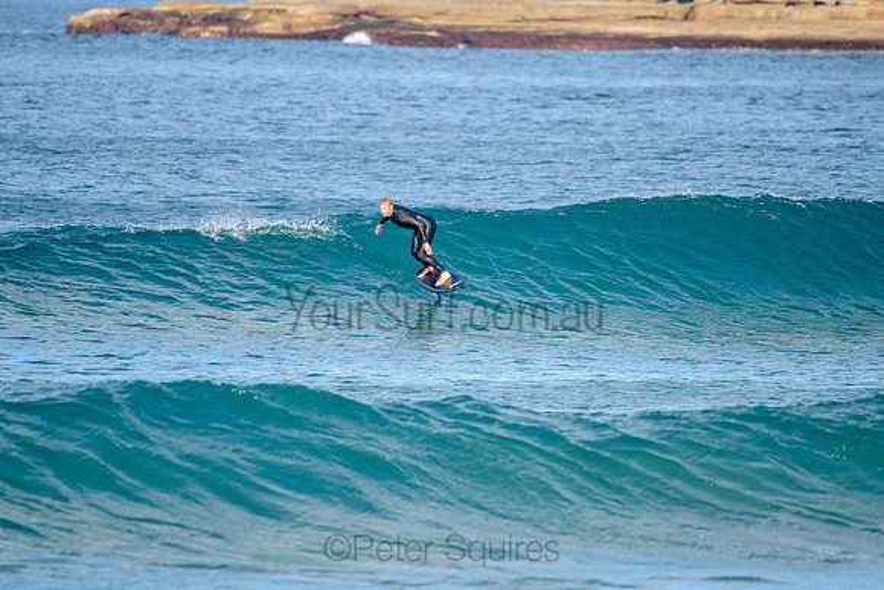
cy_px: 263
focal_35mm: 613
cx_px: 452
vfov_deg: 2.2
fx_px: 15062
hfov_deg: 3.4
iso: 400
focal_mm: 500
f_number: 5.6
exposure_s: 1/2000
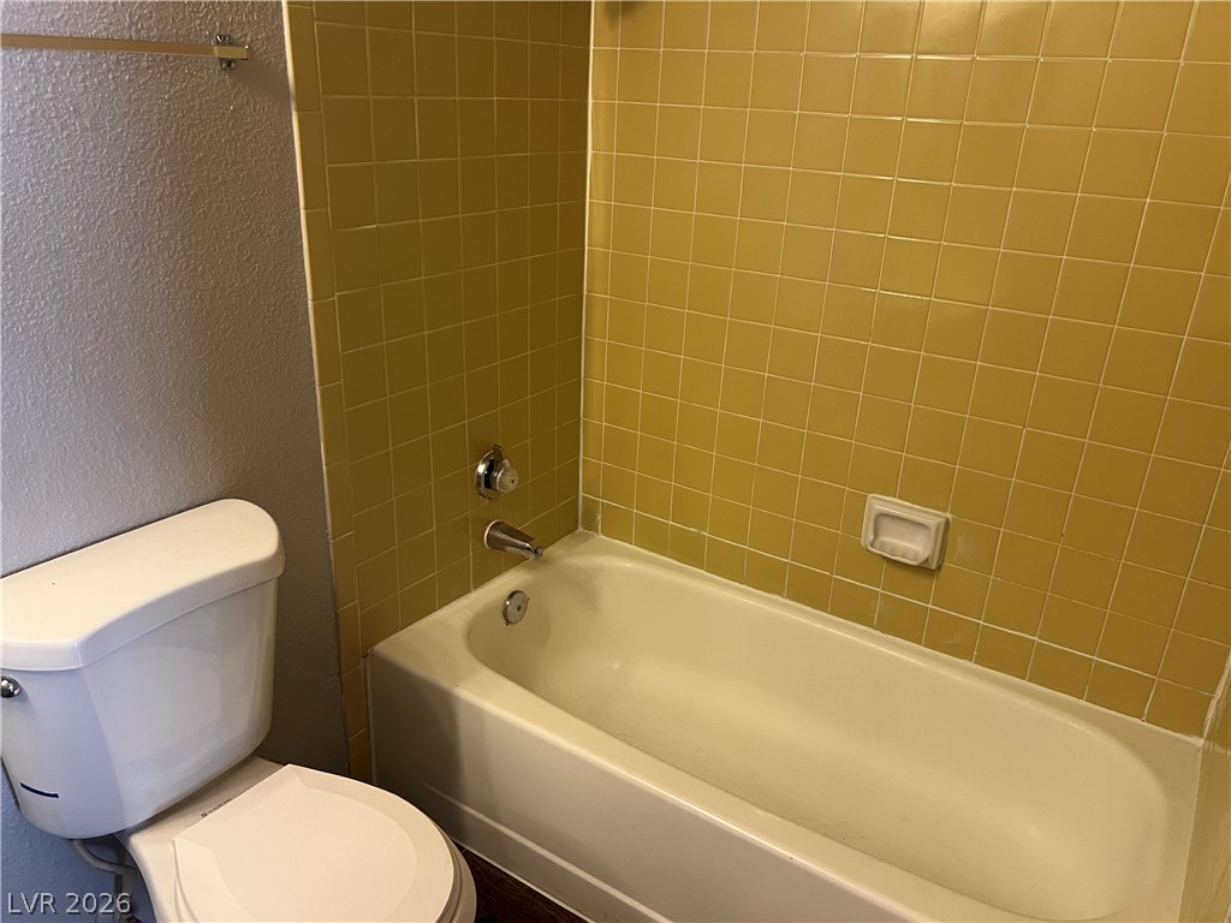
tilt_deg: -21.6
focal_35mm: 26
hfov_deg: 67.3
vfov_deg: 53.1
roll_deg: +0.0
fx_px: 925
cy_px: 462
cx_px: 616
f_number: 1.5
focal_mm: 5.7
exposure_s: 1/60
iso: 125
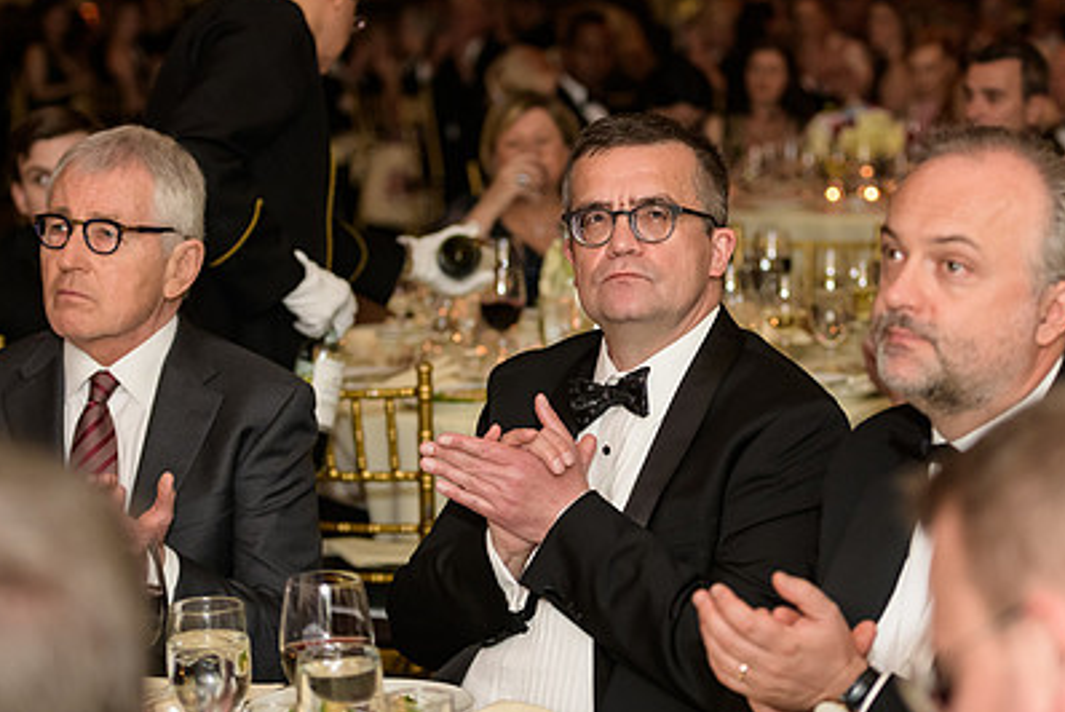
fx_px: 3020
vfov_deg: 13.4
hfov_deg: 20.0
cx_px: 594
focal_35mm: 102
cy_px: 371
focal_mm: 70
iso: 1250
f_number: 3.2
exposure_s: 1/125
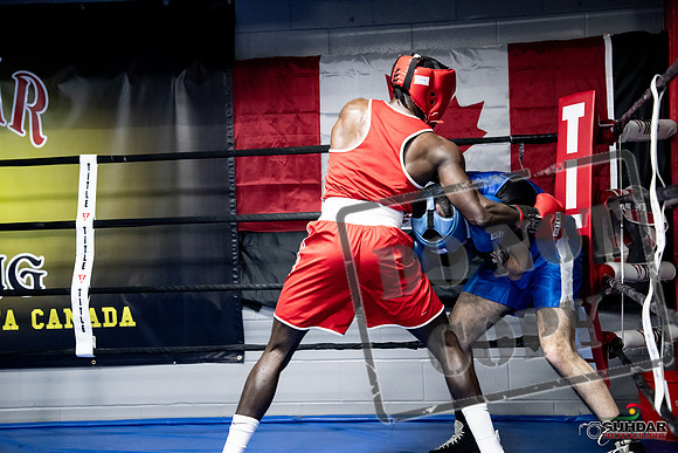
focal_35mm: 61
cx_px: 339
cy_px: 226
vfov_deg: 22.3
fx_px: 1149
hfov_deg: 32.9
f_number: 2.8
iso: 10000
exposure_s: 1/1000
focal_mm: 61
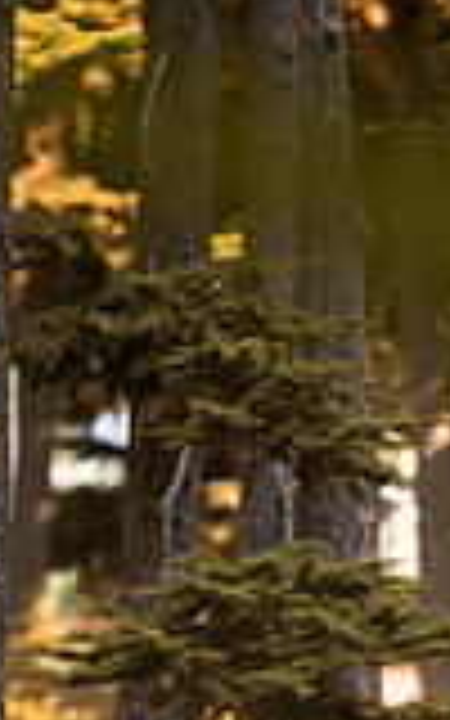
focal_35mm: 574
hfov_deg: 2.3
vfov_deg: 3.7
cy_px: 850
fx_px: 11263
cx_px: 461
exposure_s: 1/1000
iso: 360
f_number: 2.8
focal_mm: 200
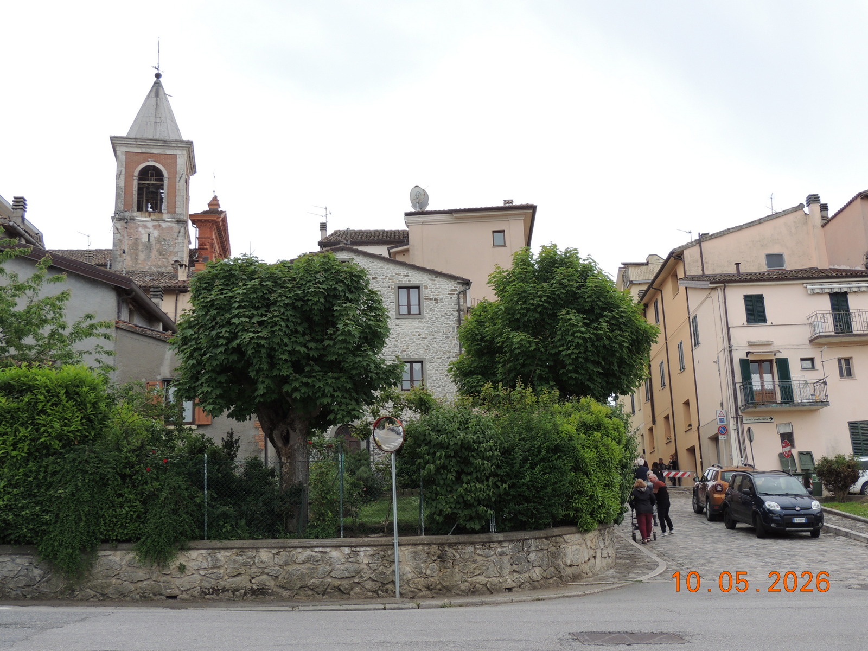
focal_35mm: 40
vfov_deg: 36.0
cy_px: 326
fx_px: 1003
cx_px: 434
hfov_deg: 46.8
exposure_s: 1/400
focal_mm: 7.1
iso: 100
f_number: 3.3
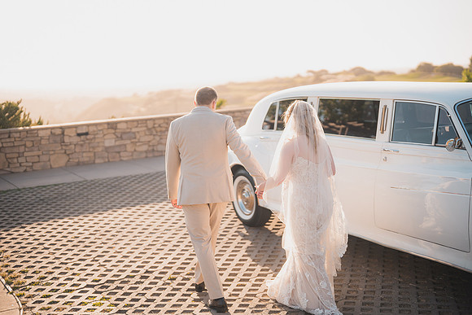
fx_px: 656
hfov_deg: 39.6
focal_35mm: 50
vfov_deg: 27.0
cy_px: 158
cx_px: 236
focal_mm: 50
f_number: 1.2
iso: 200
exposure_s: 1/5000
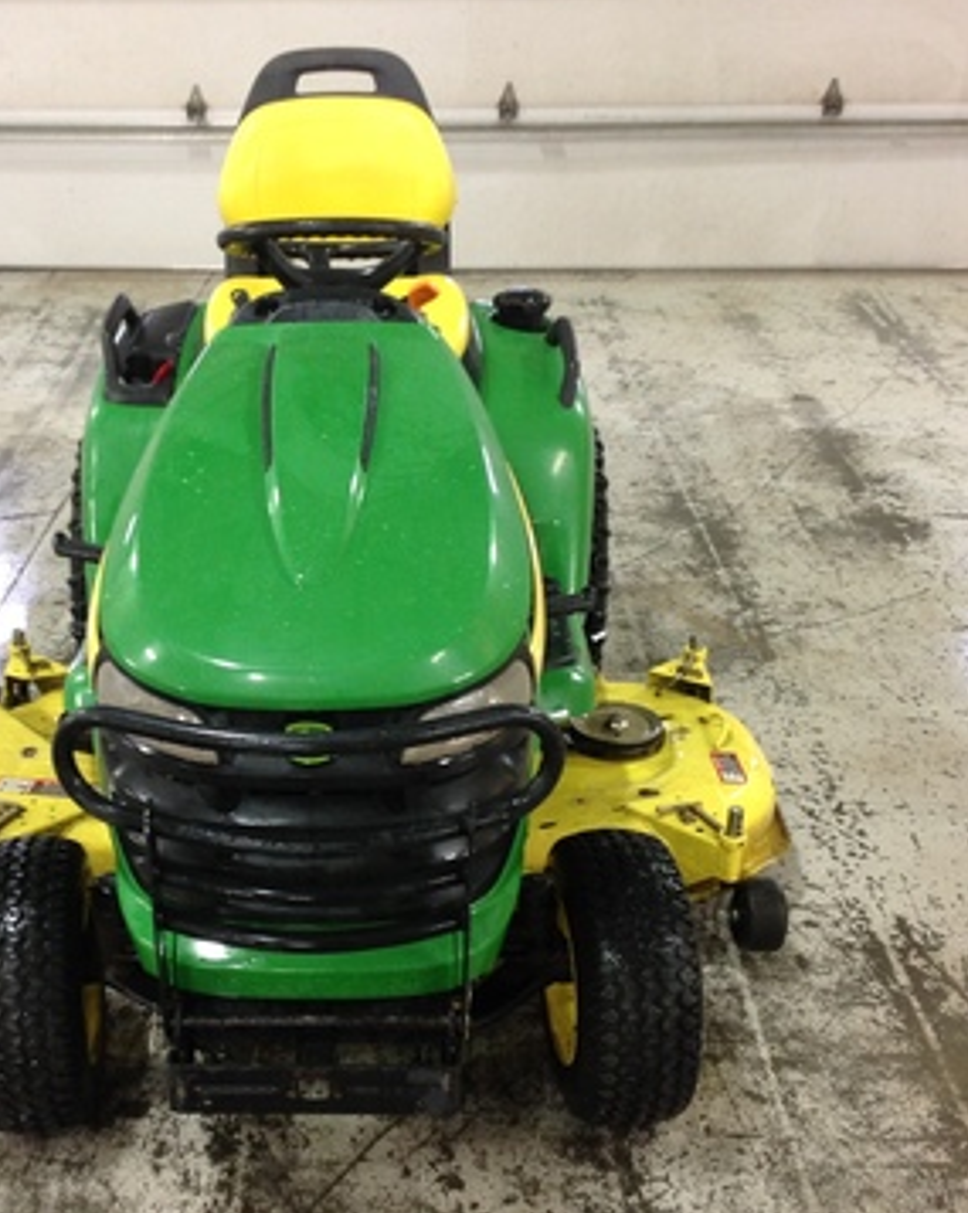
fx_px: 1865
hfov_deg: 28.9
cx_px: 323
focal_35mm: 52
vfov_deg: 36.0
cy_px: 646
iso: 80
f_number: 2.4
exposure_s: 1/15
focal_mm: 4.28
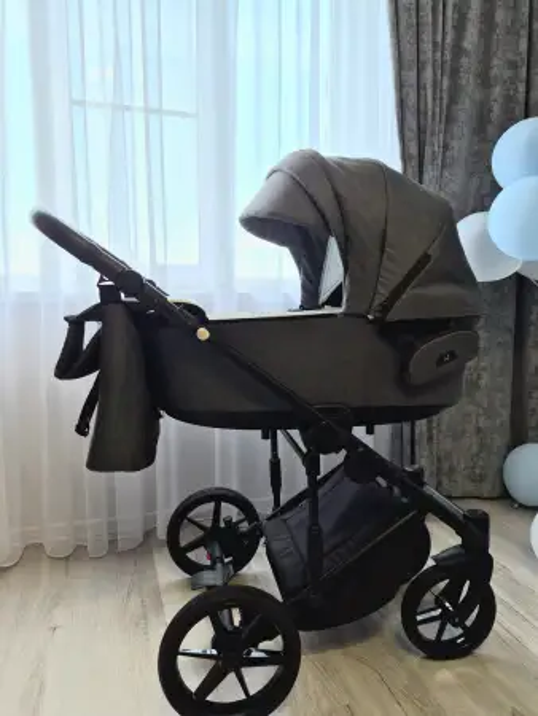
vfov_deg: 73.9
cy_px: 358
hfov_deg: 58.9
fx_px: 476
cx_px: 269
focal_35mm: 23
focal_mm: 5.4
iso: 40
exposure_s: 1/182
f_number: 1.8
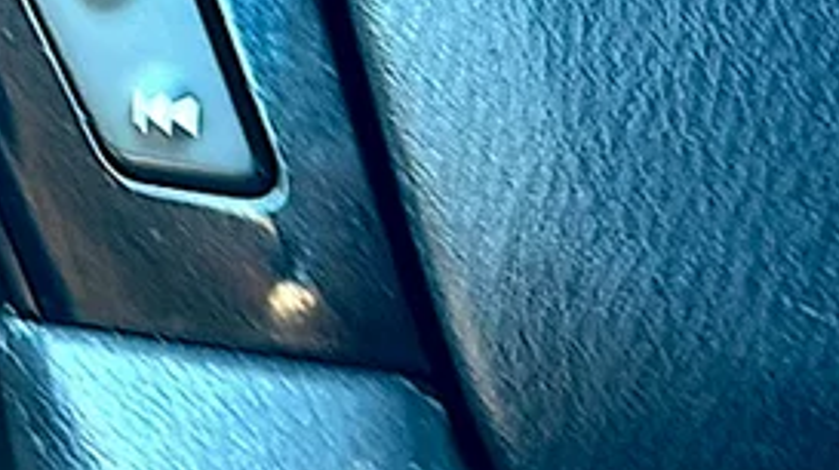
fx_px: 2423
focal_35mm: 109
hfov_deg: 18.8
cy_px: -275
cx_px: -117
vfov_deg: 10.6
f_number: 1.78
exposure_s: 1/40
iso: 80
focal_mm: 6.86
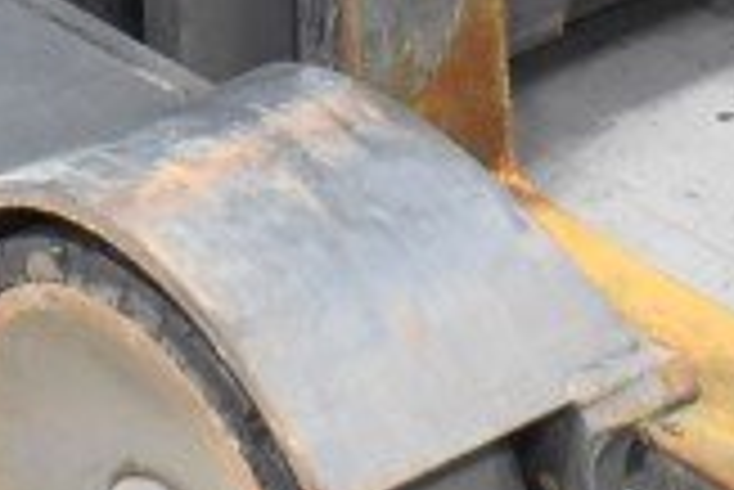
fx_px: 4959
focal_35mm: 243
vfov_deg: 5.5
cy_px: -665
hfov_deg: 8.4
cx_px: 657
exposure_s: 1/30
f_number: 4.5
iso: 1600
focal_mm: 22
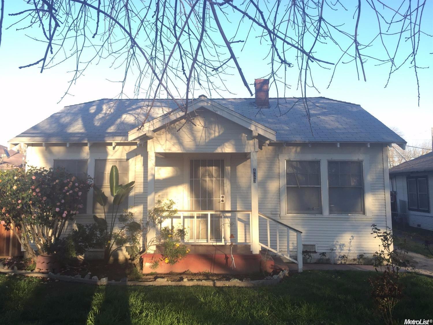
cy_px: 162
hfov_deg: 61.7
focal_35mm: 29
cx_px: 216
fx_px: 363
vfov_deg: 48.2
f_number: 2.2
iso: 32
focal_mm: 4.15
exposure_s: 1/238
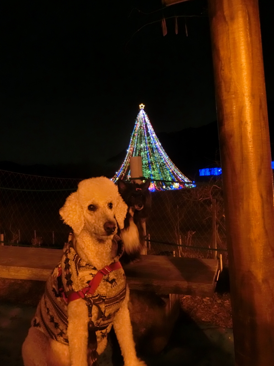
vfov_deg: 54.0
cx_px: 137
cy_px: 183
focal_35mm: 34
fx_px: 359
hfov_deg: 41.8
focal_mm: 6
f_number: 3.9
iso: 400
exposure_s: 1/4
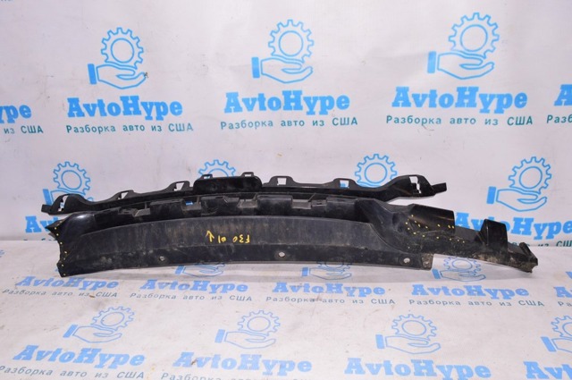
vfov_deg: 43.5
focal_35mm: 30
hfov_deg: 62.0
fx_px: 476
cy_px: 190
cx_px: 286
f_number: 8
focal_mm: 20
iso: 1600
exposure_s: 1/160
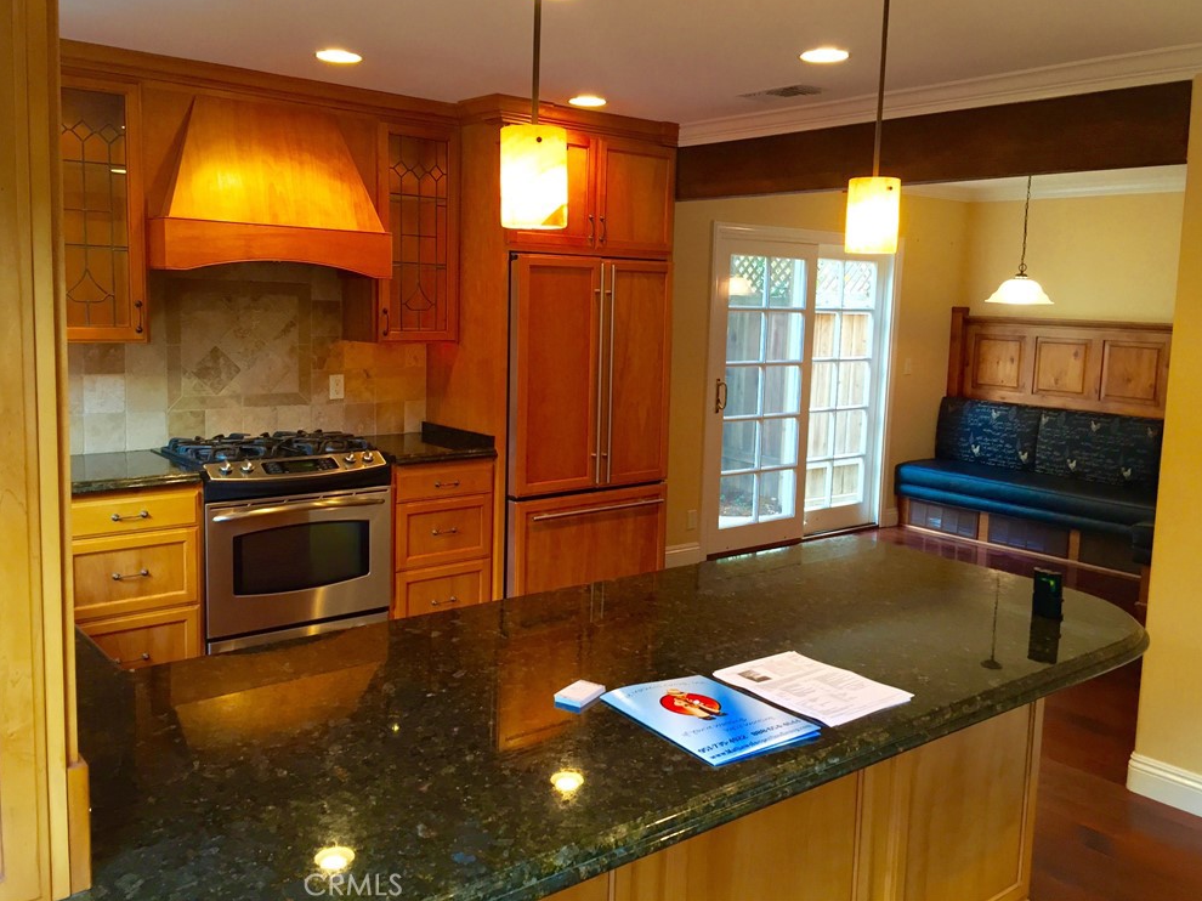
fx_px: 1041
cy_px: 436
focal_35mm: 30
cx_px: 600
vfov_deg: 46.8
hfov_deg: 60.0
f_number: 2.2
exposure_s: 1/30
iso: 125
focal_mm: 4.15
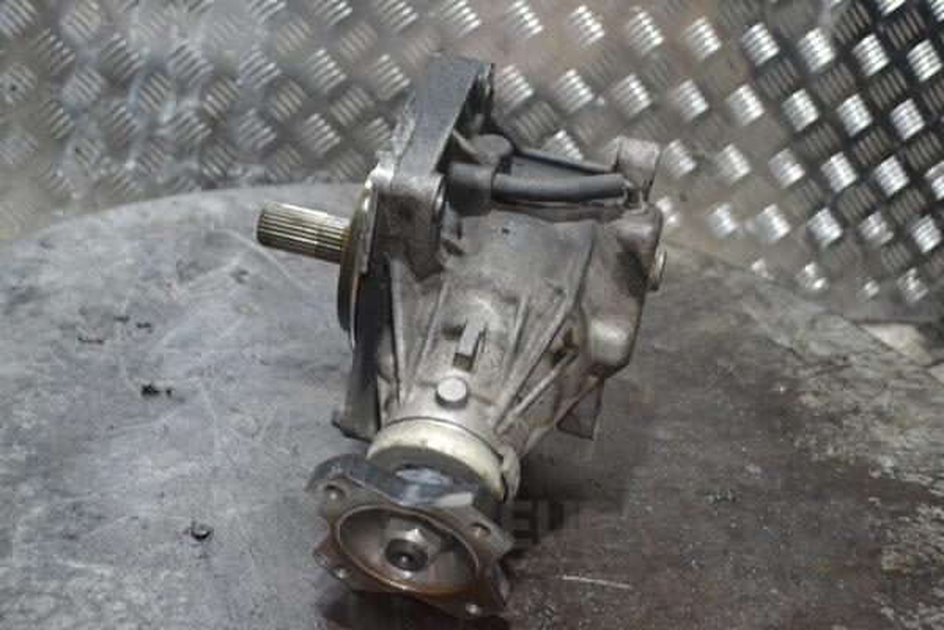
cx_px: 472
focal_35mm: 48
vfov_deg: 28.1
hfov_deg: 41.1
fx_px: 1259
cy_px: 315
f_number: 4.8
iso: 3200
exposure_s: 1/30
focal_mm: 32
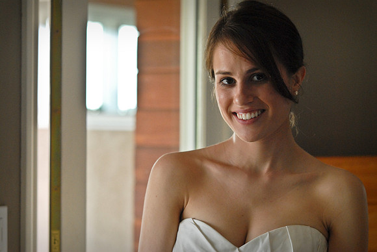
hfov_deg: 19.4
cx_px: 188
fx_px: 1101
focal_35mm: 105
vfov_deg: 13.1
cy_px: 126
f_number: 3.2
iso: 640
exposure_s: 1/250
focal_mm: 70
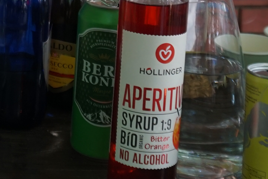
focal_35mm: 101
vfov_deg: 12.6
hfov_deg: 19.5
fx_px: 752
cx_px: -18
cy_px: -118
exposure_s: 1/160
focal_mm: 16
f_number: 4
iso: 400
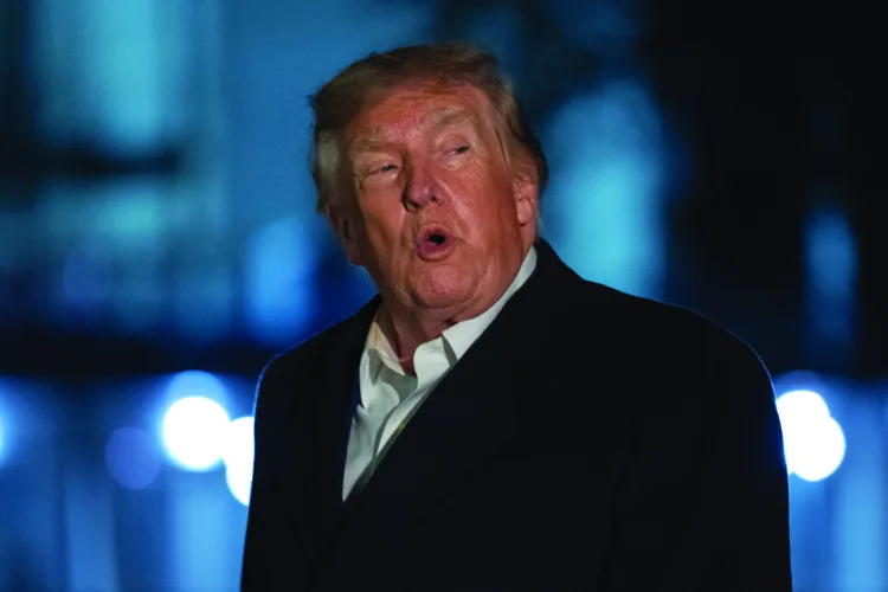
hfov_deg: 10.3
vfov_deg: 6.9
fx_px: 4933
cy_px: 296
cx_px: 444
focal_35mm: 200
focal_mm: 200
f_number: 3.2
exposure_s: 1/200
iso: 12800
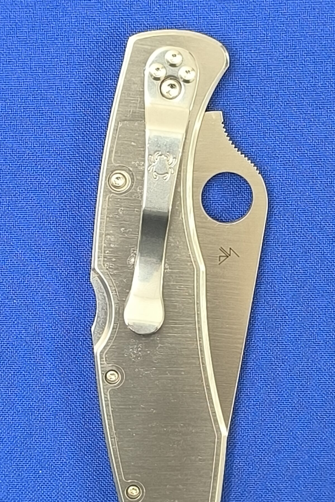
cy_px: 287
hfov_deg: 13.3
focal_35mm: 103
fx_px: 1438
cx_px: 183
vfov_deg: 19.8
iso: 640
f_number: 1.65
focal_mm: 6.14
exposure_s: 1/50
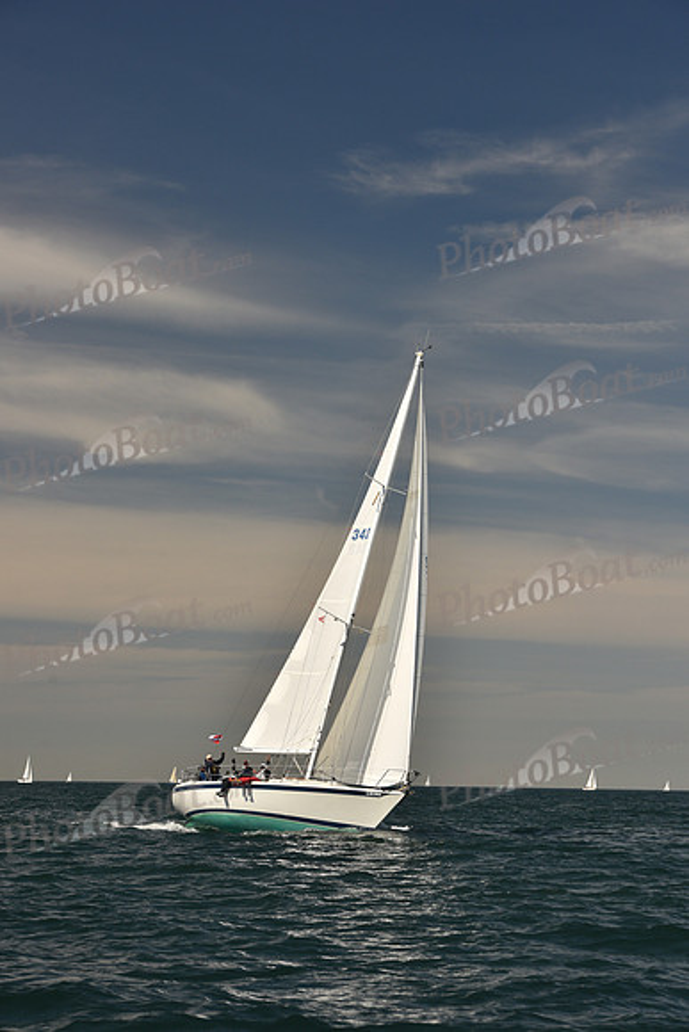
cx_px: 344
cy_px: 516
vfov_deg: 21.5
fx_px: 2725
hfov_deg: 14.4
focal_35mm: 95
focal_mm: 95
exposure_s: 1/640
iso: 250
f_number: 7.1
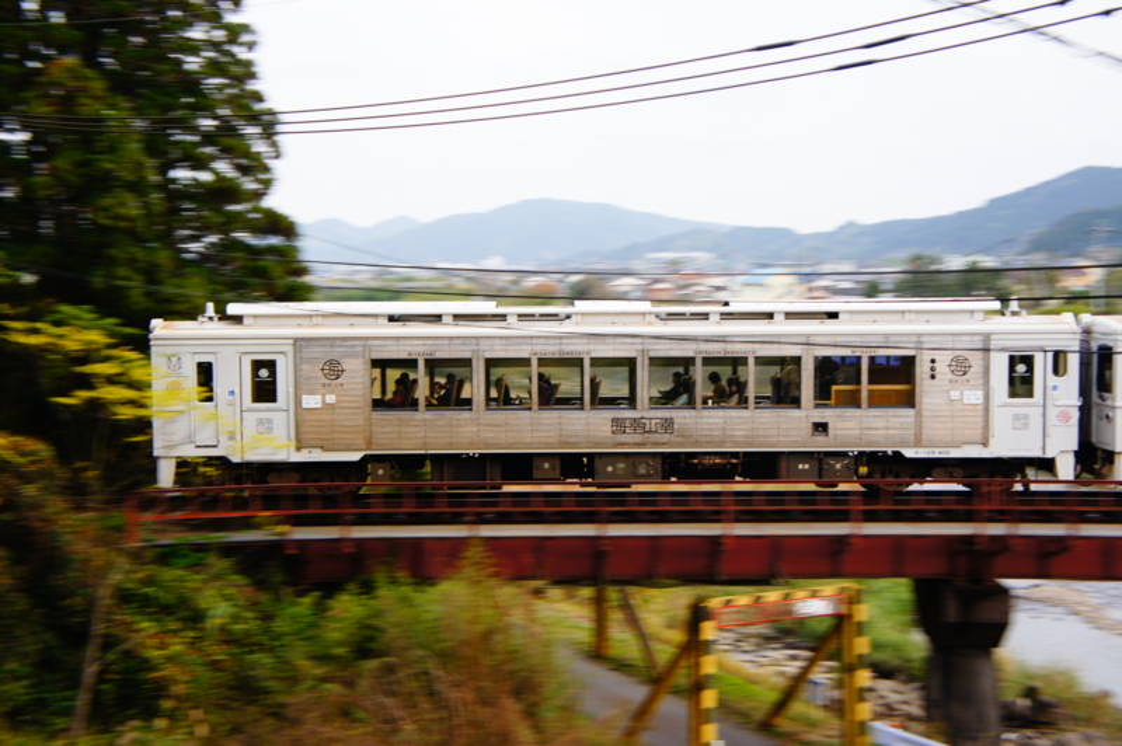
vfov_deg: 25.7
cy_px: 373
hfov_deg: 37.9
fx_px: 1635
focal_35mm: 52
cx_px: 561
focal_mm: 35
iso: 200
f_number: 4.5
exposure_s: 1/60
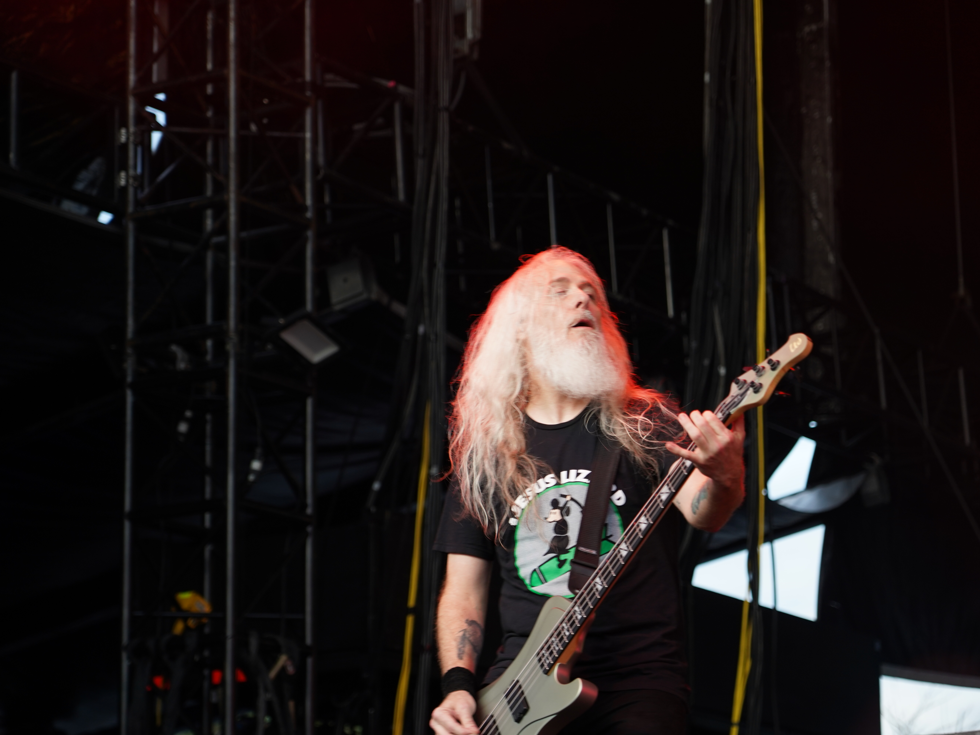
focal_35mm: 114
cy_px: 368
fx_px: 3227
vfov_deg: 13.0
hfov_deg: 17.3
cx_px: 500
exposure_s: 1/125
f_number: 4
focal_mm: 105
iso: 400
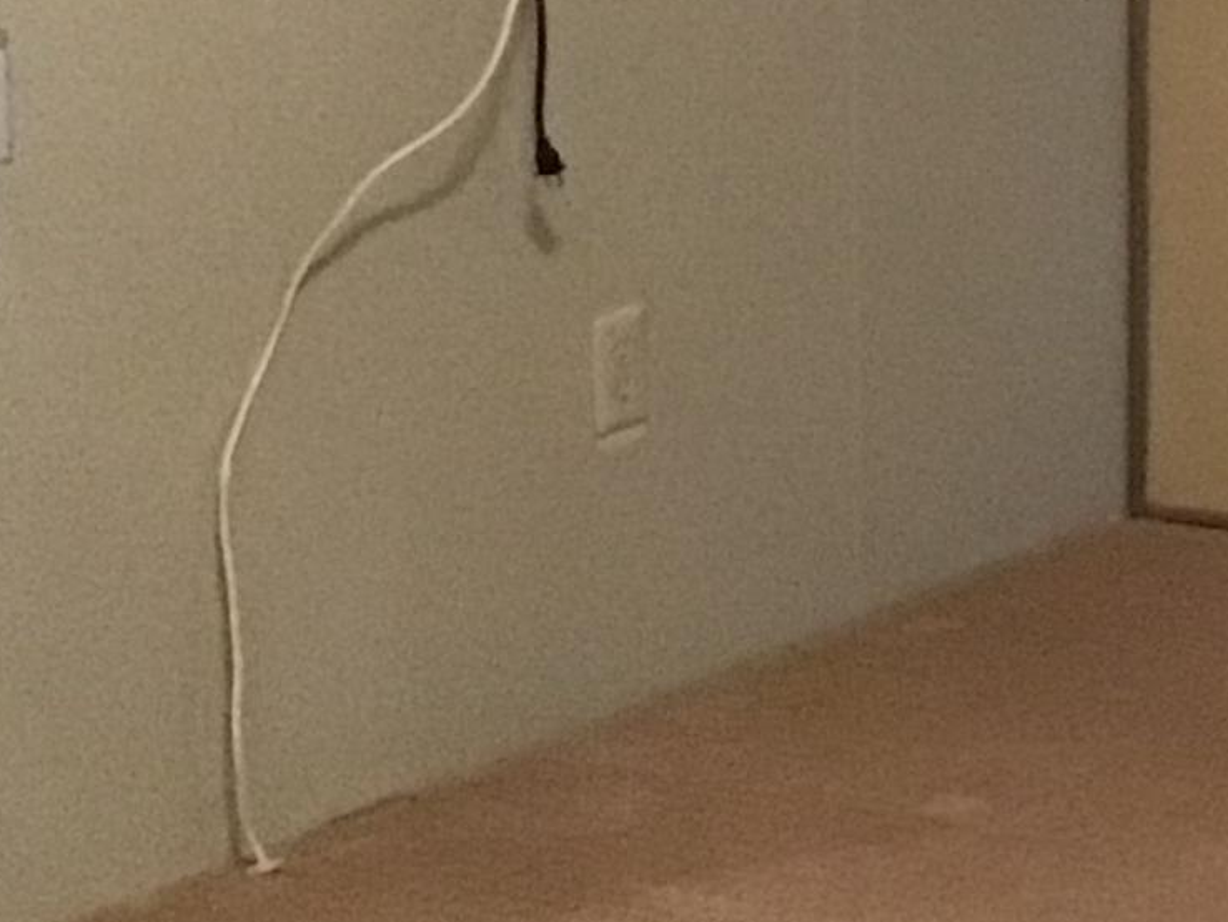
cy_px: -243
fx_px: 4471
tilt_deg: -4.5
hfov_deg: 13.6
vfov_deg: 11.5
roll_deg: -2.0
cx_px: 2351
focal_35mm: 126
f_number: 2.4
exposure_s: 1/15
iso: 400
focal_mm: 3.3
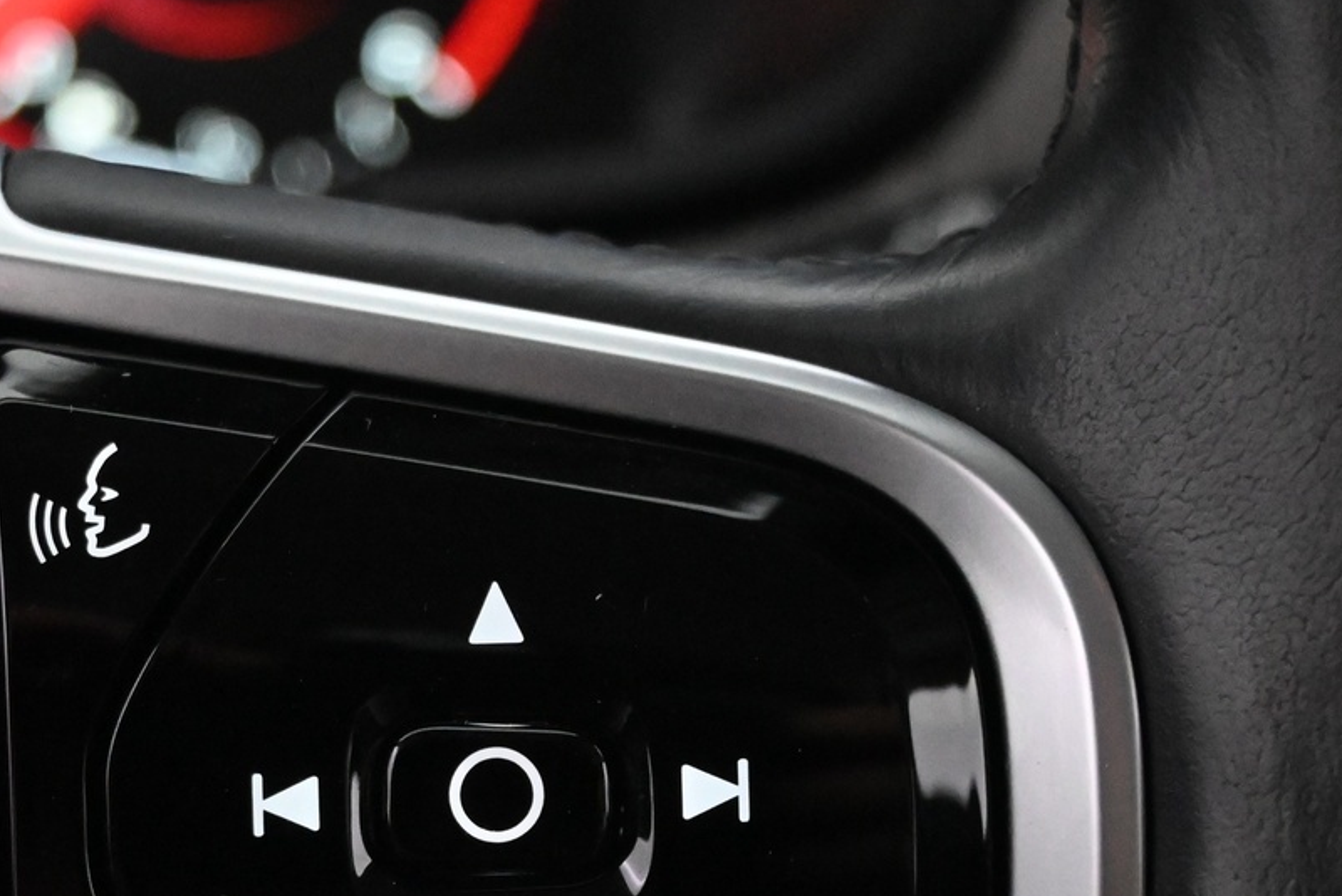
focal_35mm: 85
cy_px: 807
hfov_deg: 23.7
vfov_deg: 15.9
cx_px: 391
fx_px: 3170
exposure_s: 1/50
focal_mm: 28
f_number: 4.5
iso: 7200
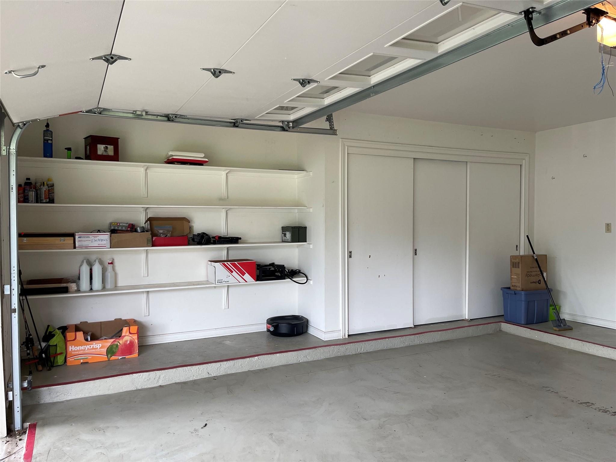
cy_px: 231
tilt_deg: -1.9
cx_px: 308
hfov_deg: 69.4
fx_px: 445
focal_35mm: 25
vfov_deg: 54.9
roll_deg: -0.1
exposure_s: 1/120
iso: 100
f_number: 1.6
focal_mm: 5.1
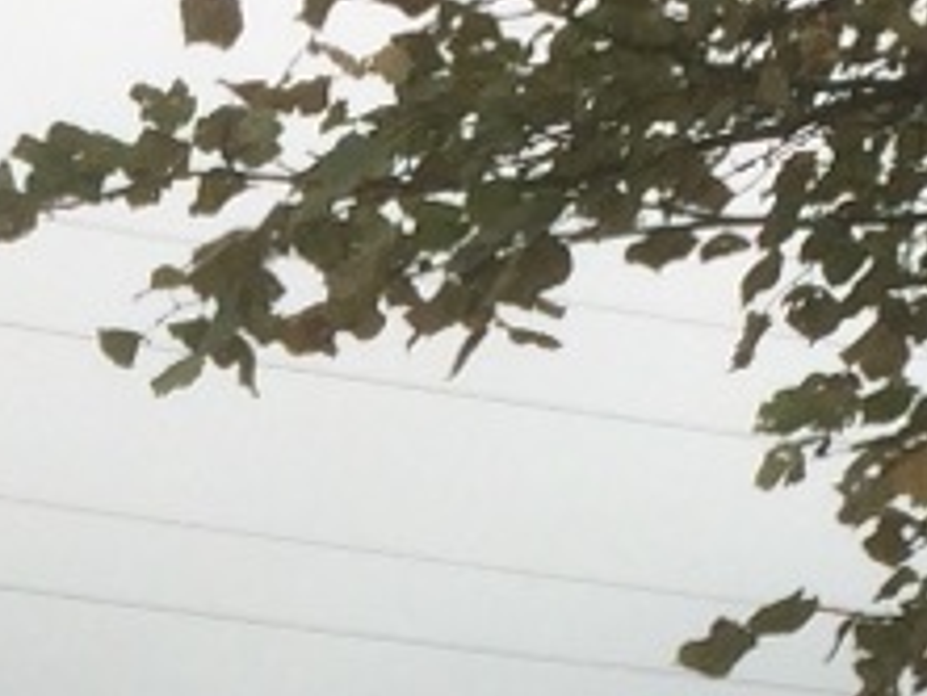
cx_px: -256
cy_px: 1606
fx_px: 5627
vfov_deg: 6.7
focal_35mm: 210
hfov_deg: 9.3
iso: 32
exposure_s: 1/354
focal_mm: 4.15
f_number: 2.2
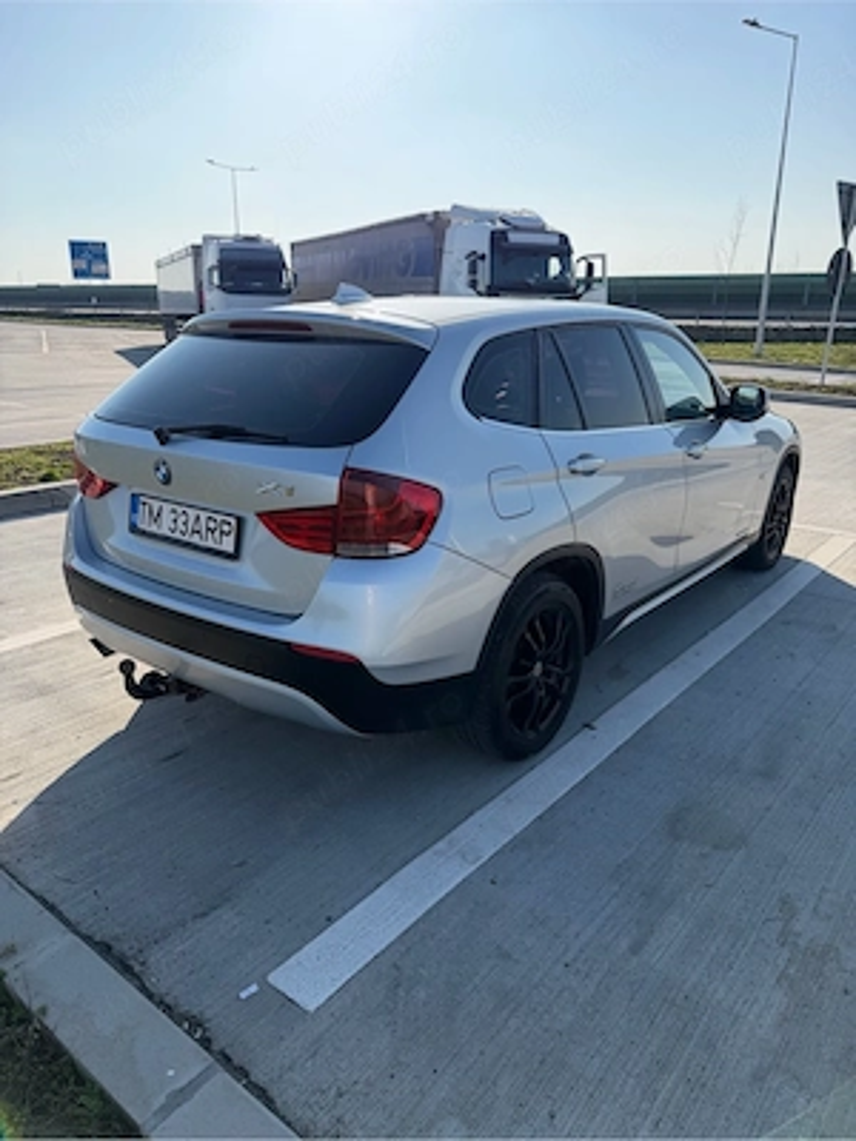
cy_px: 570
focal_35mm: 24
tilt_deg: -17.8
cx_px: 428
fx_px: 791
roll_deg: +0.1
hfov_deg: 56.8
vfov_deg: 71.6
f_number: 1.78
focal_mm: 6.76
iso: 100
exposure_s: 1/5319
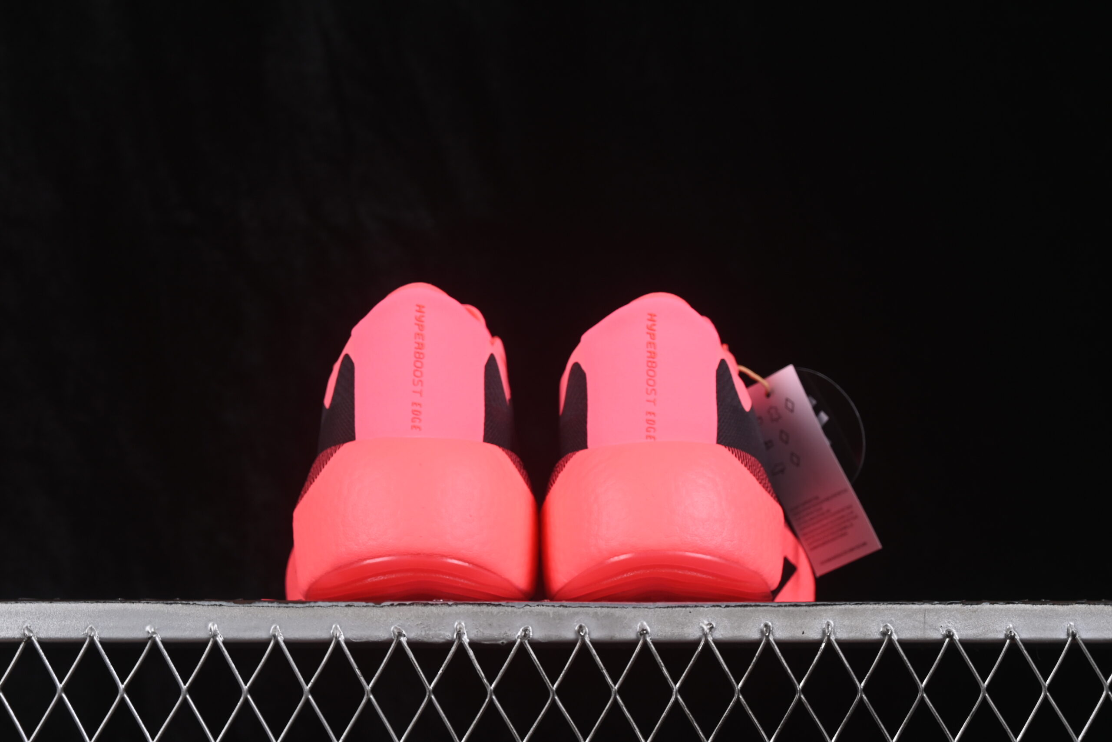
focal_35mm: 75
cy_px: 371
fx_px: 2317
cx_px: 556
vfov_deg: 18.2
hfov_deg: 27.0
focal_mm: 50
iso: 160
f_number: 8
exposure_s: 1/80
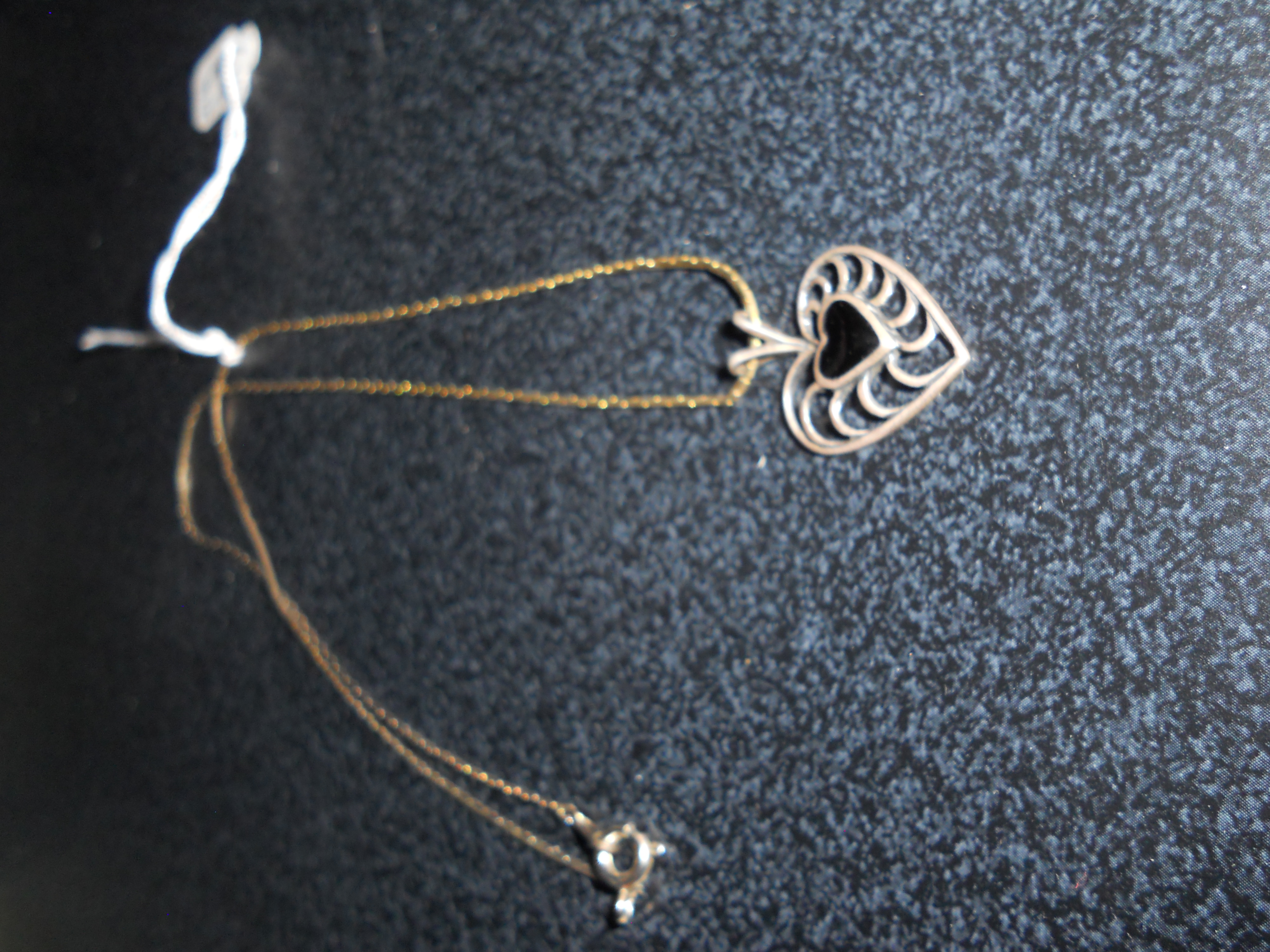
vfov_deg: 44.2
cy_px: 476
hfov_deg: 56.8
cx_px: 635
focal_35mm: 32
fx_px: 1174
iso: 200
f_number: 8.8
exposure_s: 1/25
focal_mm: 5.8
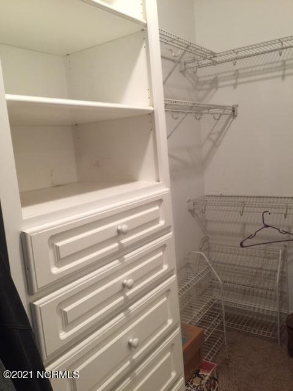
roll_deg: +4.3
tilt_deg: -7.5
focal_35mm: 29
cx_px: 146
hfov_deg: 48.2
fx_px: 327
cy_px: 196
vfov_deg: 61.7
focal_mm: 4.15
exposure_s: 1/10
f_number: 2.2
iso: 125
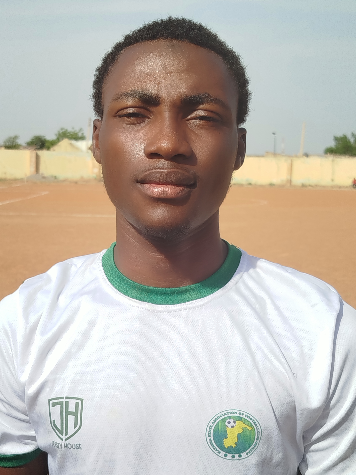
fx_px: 740
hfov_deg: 27.0
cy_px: 242
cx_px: 164
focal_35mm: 54
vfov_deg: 35.5
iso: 50
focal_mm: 5.31
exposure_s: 1/1111
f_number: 1.7
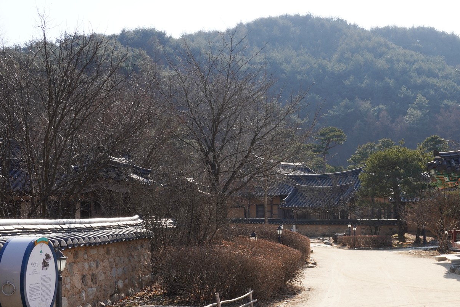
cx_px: 372
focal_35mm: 63
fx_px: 805
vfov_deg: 21.5
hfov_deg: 31.0
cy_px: 196
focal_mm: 38
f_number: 22
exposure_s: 1/100
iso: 400
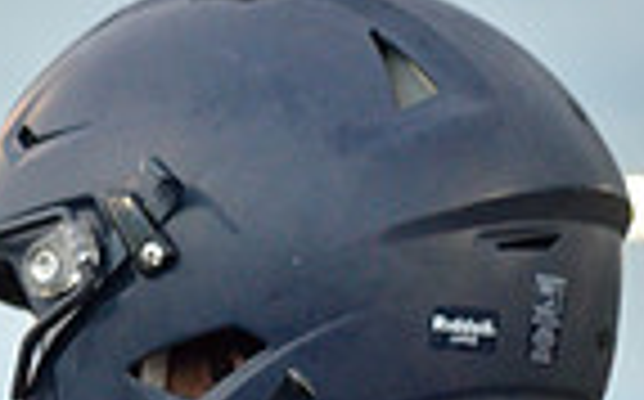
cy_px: 1142
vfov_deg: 3.6
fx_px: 6311
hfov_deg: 5.8
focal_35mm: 360
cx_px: 149
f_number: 4.5
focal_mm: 58
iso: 1800
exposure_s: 1/500
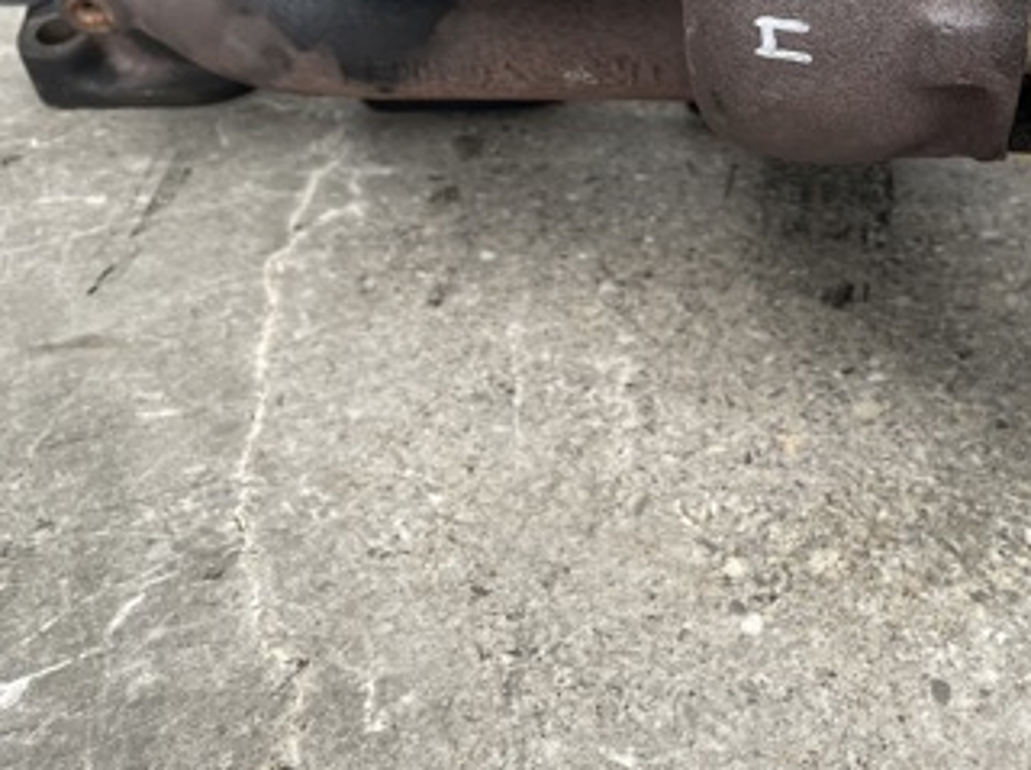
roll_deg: +2.4
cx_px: 709
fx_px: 1546
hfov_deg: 36.4
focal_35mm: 52
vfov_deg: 27.0
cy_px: 79
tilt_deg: -27.8
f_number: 1.6
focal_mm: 4.2
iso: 125
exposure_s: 1/114
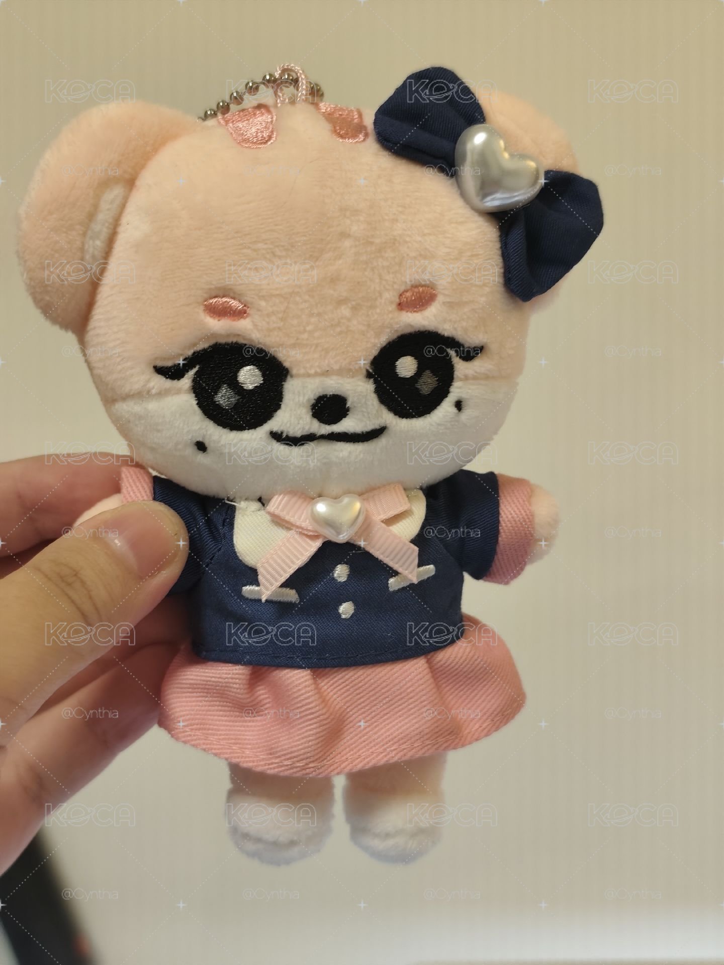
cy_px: 482
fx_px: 1283
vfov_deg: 41.2
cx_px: 362
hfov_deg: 31.5
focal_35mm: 46
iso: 320
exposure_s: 1/60
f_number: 1.65
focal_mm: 6.19
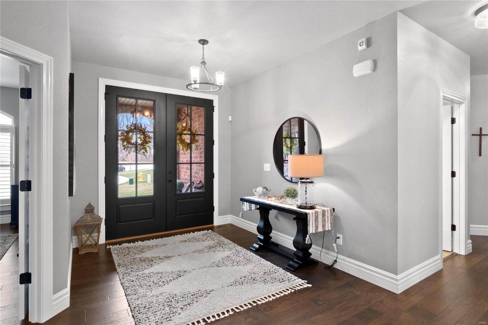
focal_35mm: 18
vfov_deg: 67.4
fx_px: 244
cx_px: 244
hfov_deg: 90.0
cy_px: 162
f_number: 10
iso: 400
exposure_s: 1
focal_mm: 9
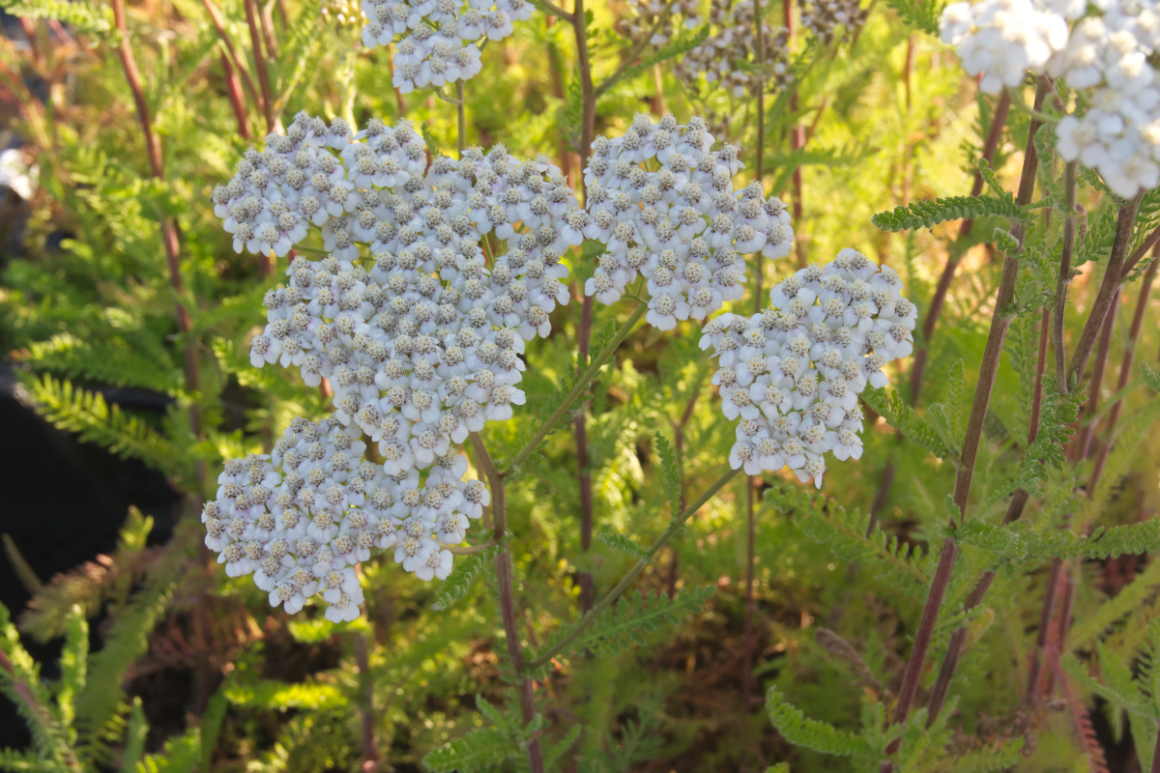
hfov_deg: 29.9
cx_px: 580
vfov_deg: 20.2
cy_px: 386
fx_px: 2175
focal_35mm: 68
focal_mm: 45
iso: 400
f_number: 16
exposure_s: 1/80
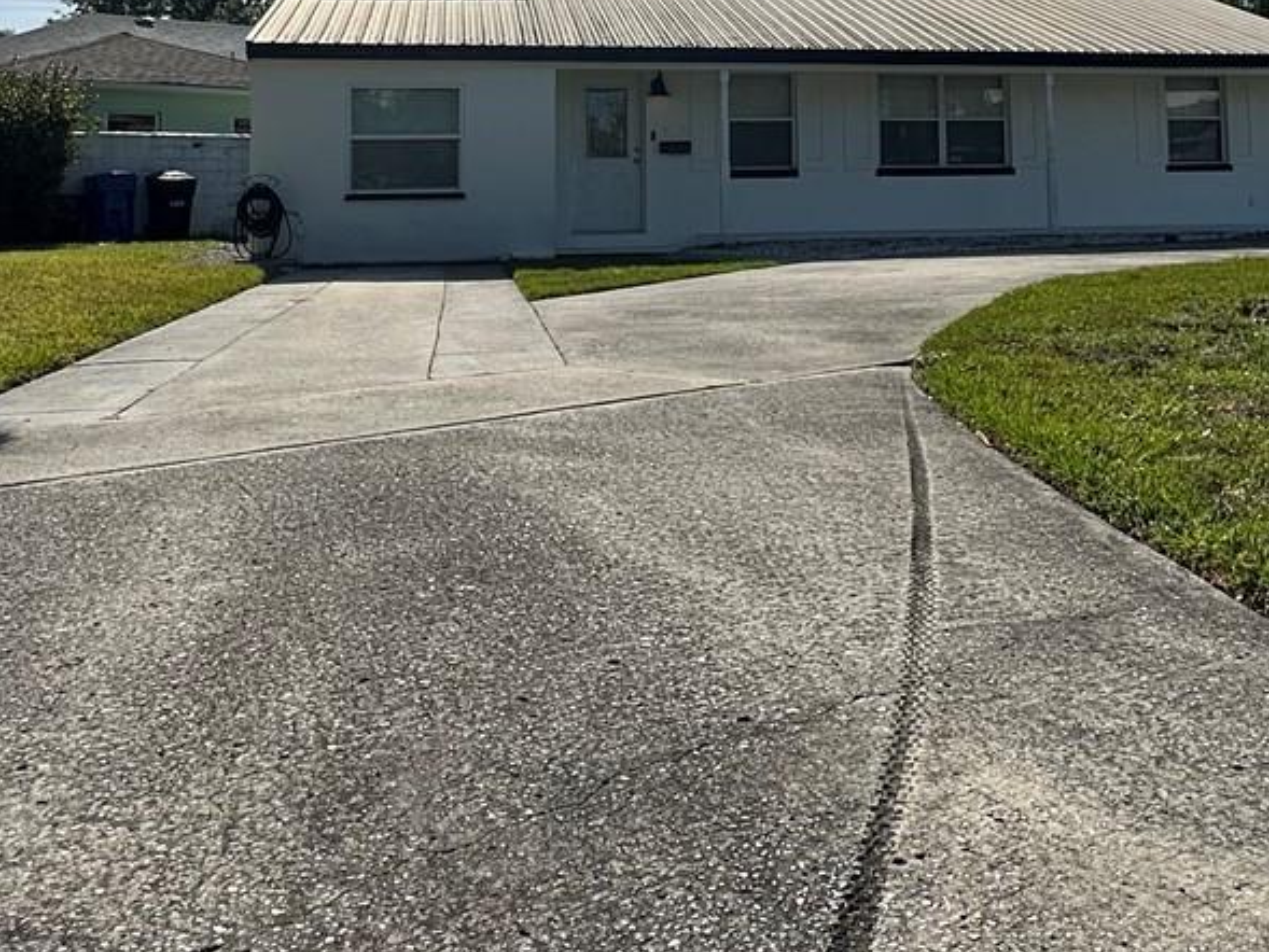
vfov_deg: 35.4
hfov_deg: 48.5
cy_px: 86
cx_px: 789
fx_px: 1393
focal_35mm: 38
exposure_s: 1/4651
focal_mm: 2.22
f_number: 2.2
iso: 50
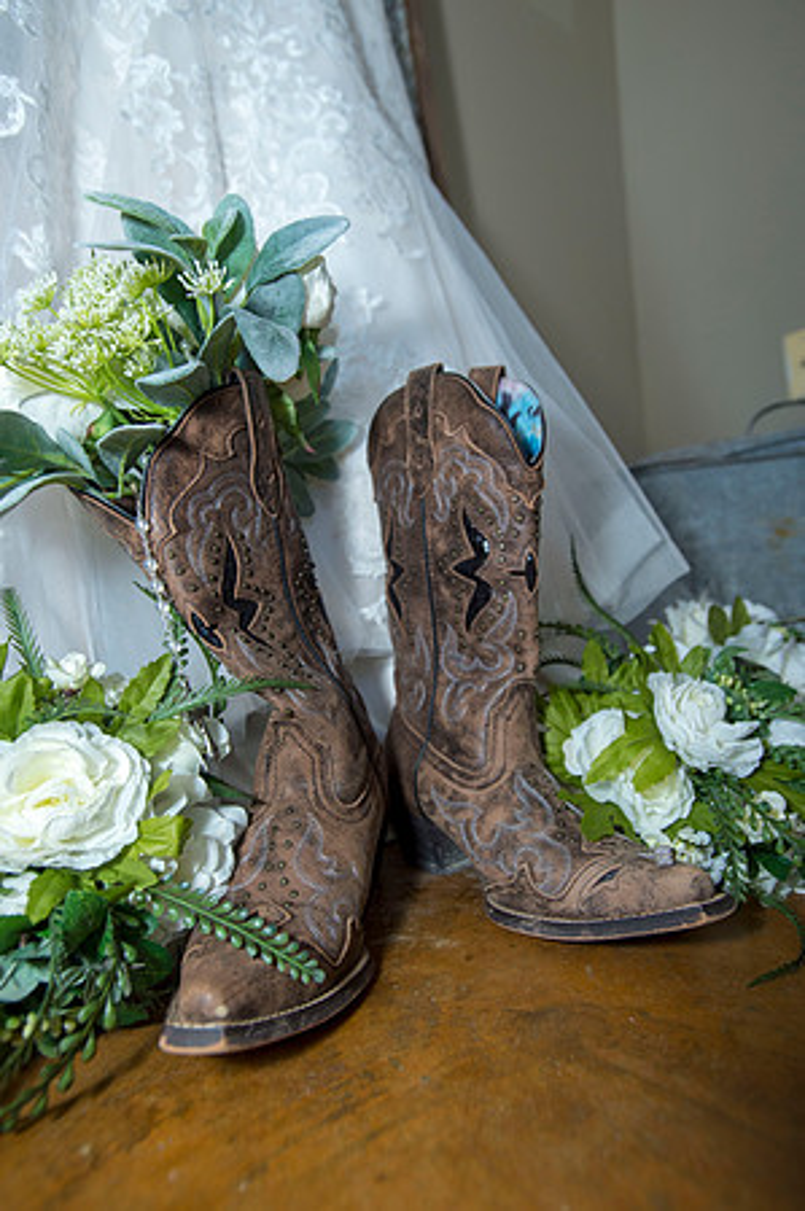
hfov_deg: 57.1
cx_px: 402
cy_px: 606
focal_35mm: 22
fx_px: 740
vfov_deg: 78.6
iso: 1250
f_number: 4
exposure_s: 1/320
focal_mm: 22
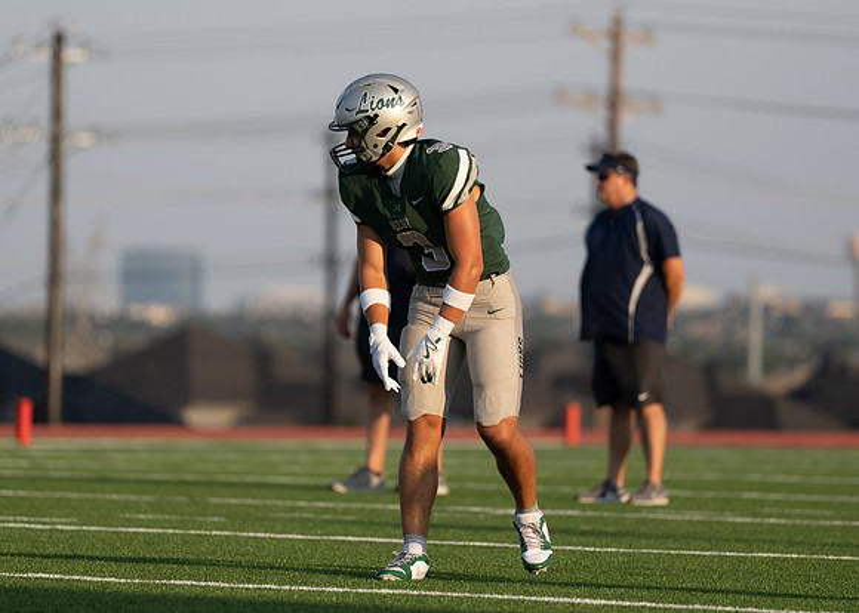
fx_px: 6705
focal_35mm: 275
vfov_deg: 5.2
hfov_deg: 7.3
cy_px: 299
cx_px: 422
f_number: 2.8
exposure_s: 1/1250
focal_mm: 200
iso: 100
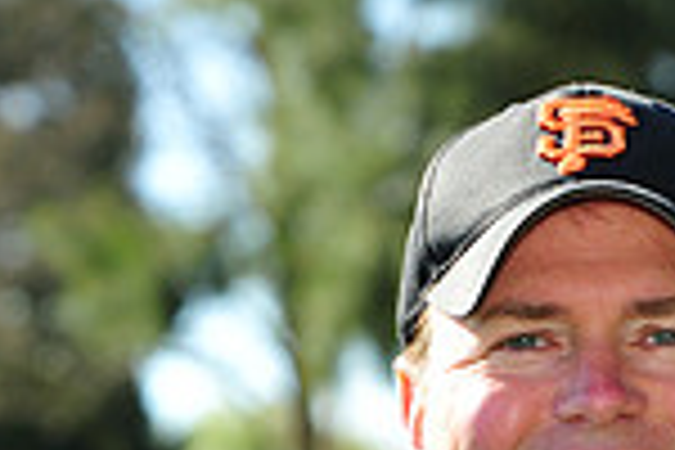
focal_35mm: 333
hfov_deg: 6.1
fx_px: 6243
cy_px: 752
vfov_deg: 4.1
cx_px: 886
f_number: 5.6
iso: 200
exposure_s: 1/400
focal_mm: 86
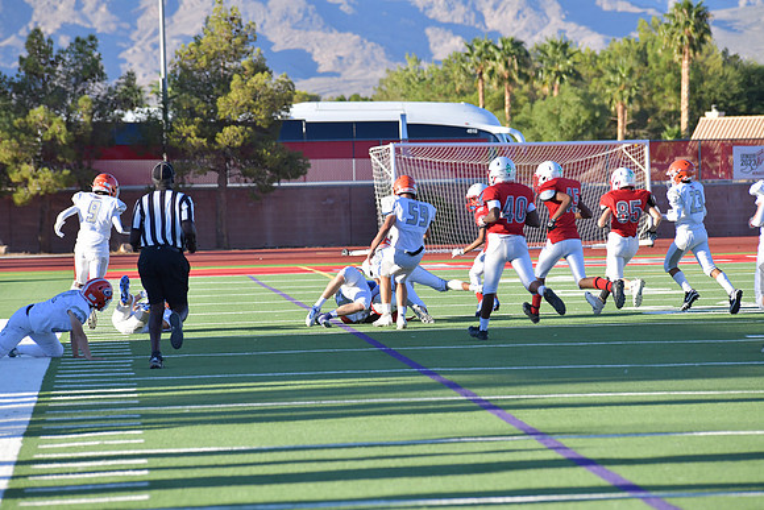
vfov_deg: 6.9
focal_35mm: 200
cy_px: 255
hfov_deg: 10.3
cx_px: 382
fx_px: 4245
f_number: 5.6
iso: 1000
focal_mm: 200
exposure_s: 1/3200
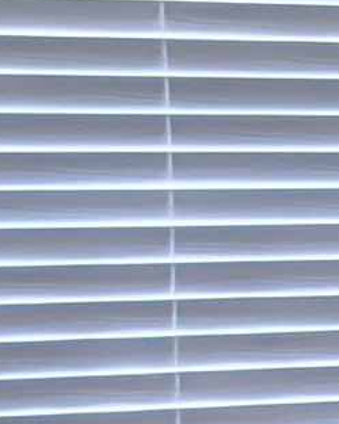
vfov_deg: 7.3
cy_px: 675
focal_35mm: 259
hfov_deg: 5.3
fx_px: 3251
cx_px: 1336
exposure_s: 1/24
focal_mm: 4.44
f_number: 1.8
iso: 67
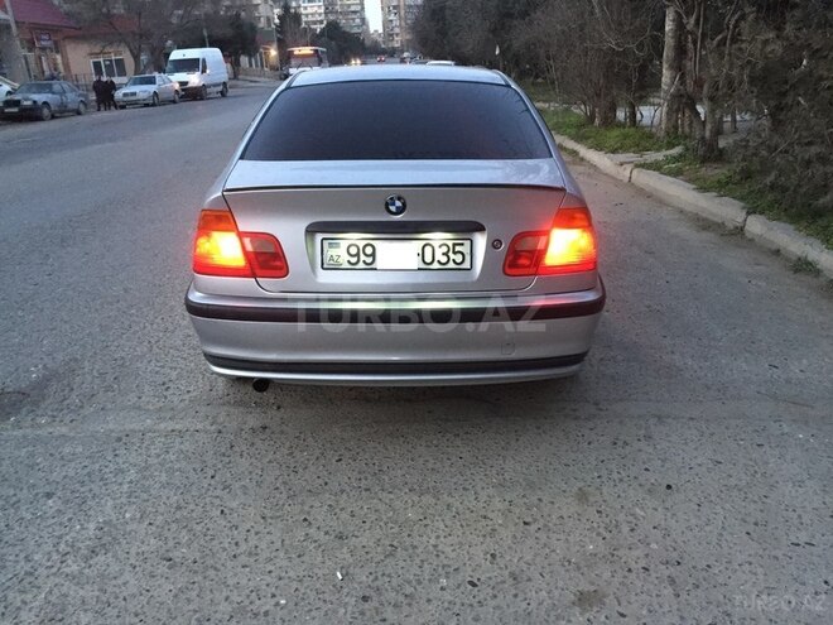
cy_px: 312
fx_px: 698
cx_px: 416
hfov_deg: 61.7
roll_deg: +2.7
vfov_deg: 48.2
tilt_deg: -20.1
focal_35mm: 29
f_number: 2.2
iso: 250
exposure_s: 1/33
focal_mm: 4.15
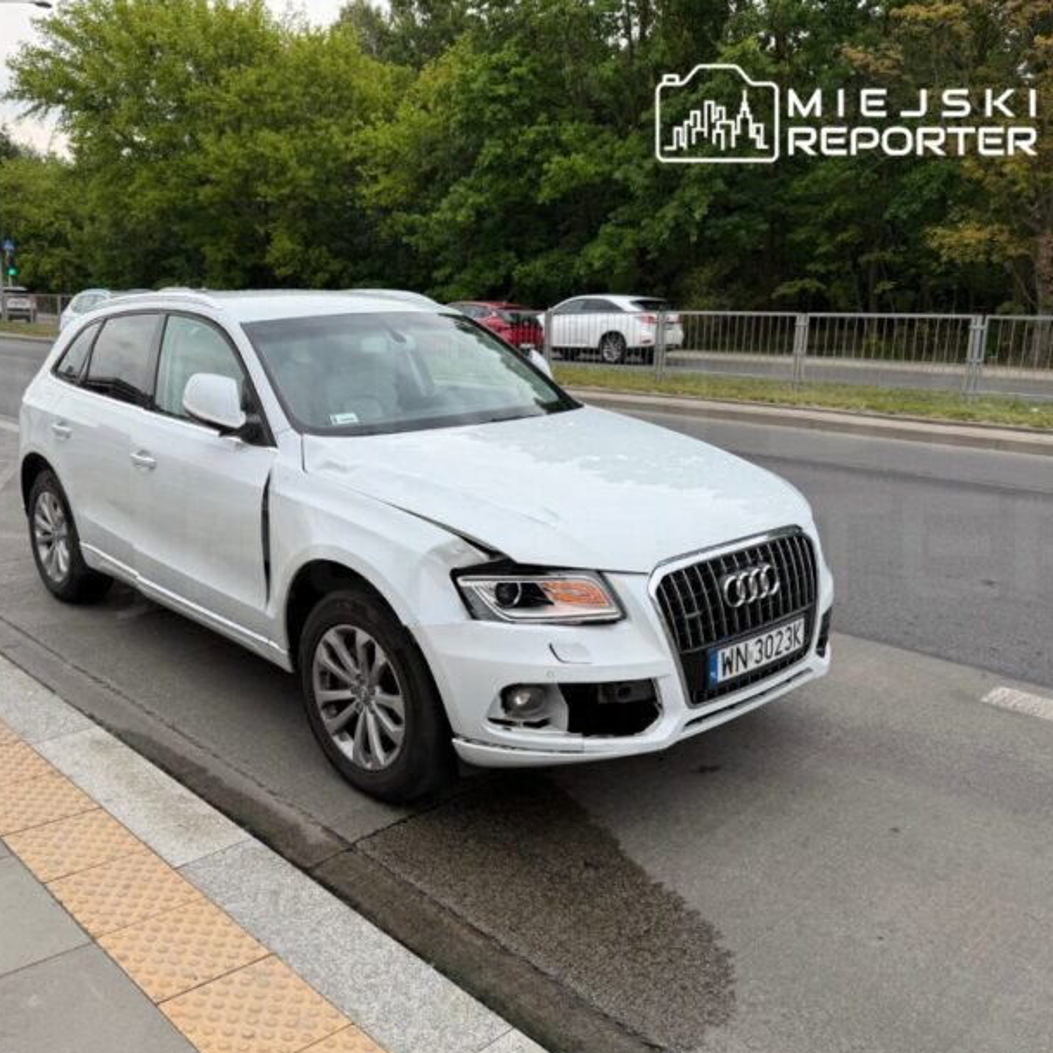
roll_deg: +0.2
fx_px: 998
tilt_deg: -13.4
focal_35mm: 29
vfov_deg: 55.6
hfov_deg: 55.1
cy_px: 538
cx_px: 406
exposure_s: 1/162
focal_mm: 6.76
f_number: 1.78
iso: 64
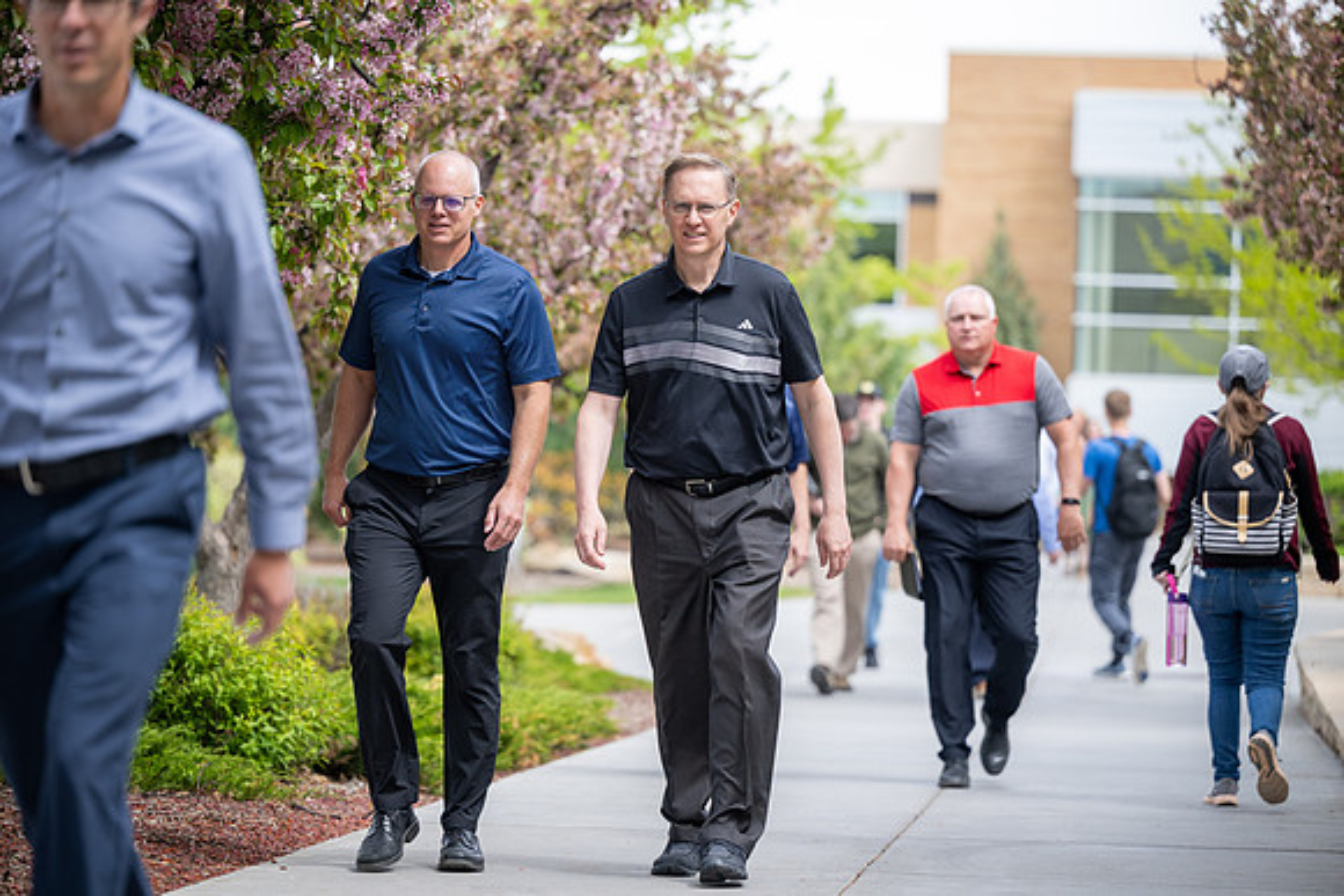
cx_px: 672
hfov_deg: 17.1
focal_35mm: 120
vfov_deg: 11.4
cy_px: 448
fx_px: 4481
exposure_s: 1/1600
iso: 320
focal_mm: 120
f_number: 2.8
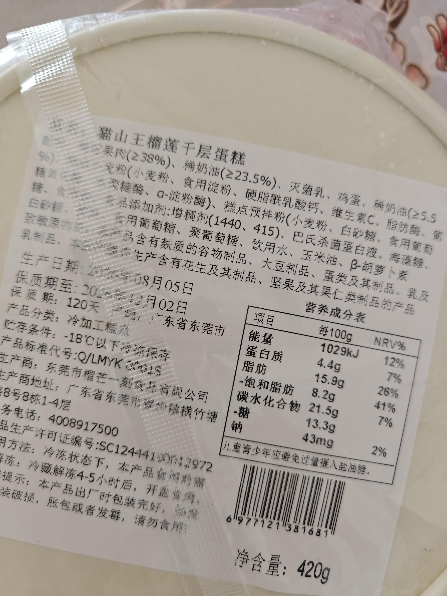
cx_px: 224
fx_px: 413
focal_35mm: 24
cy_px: 298
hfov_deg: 56.8
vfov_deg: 71.6
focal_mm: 5.59
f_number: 1.8
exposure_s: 1/100
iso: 250
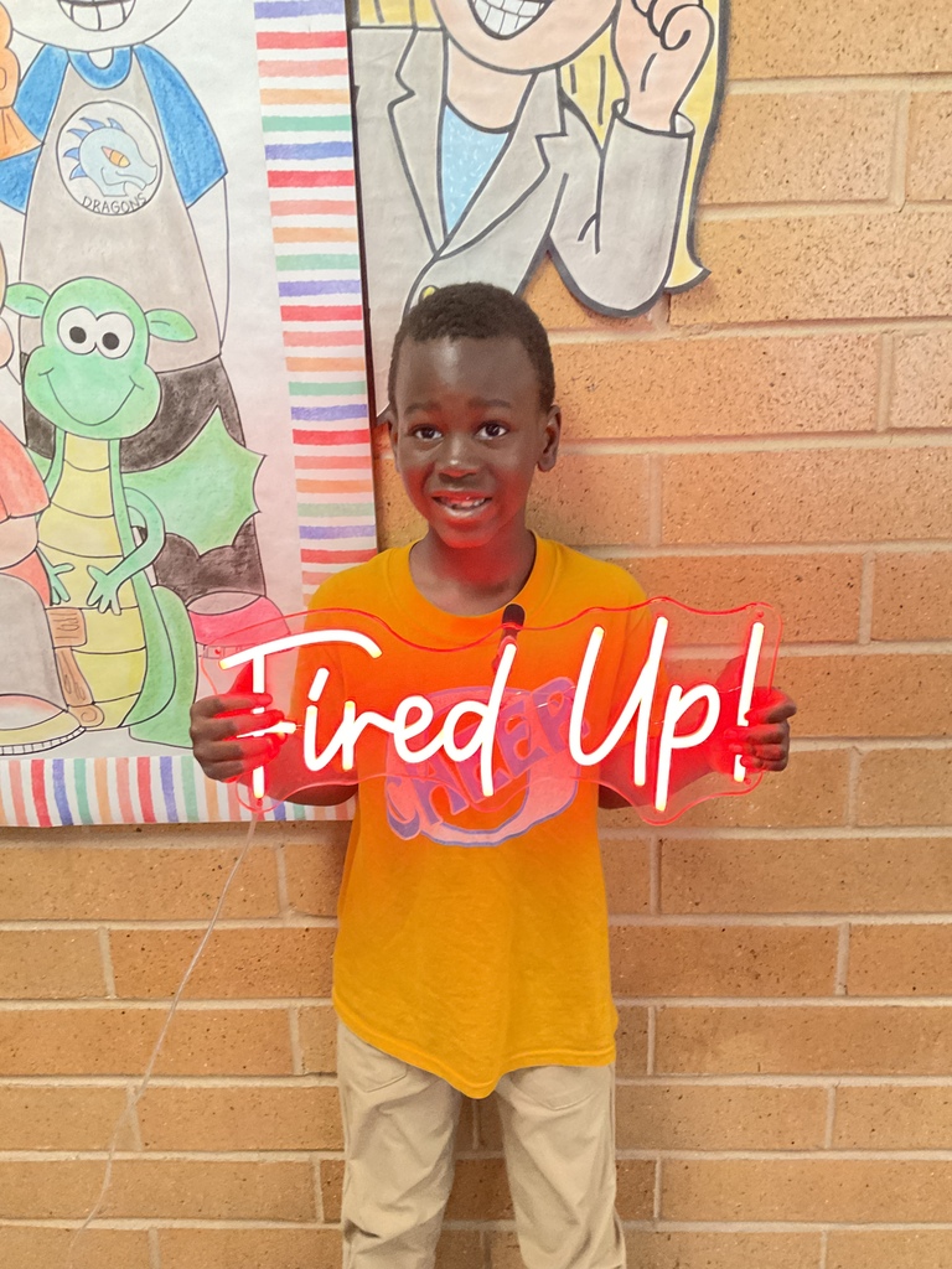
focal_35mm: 29
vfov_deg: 61.7
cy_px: 634
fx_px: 1063
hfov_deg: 48.2
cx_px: 476
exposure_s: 1/60
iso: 200
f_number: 1.8
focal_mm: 3
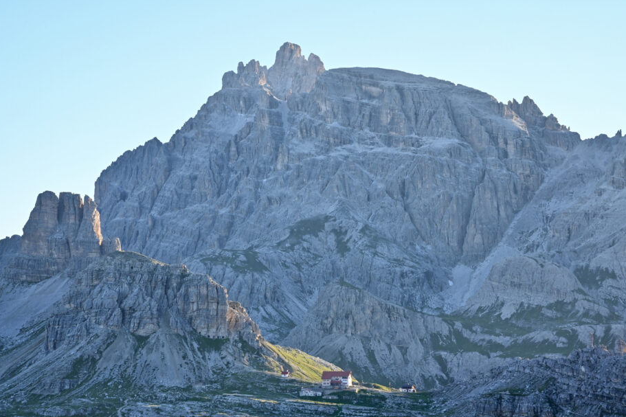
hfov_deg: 17.3
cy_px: 227
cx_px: 336
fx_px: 2051
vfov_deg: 11.6
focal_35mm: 118
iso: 640
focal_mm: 105
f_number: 16
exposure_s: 1/100
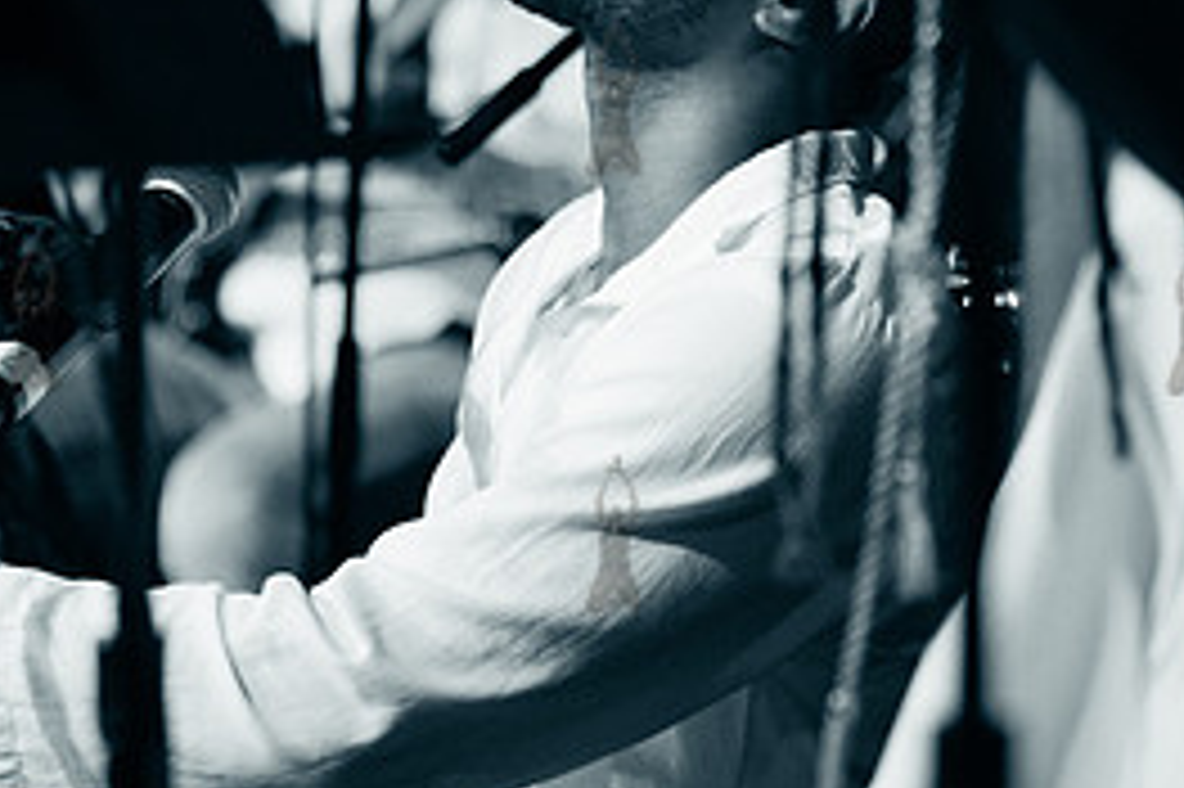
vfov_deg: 5.2
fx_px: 8710
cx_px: 612
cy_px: 97
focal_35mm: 265
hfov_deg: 7.8
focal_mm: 120
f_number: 2.8
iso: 4000
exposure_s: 1/250
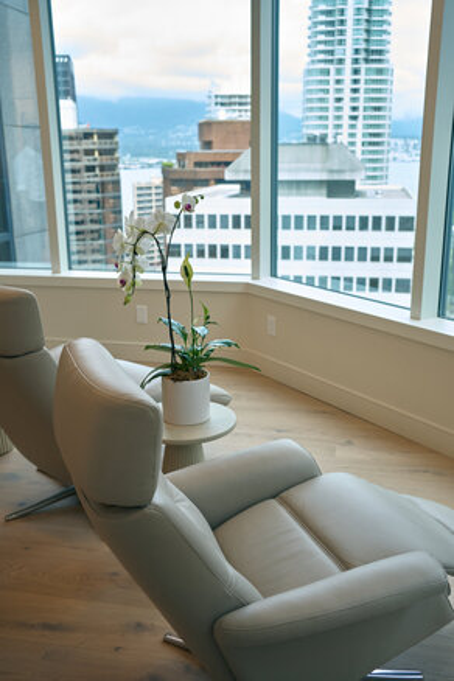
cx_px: 227
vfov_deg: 54.4
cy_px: 340
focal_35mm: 35
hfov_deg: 37.9
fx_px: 662
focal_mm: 35
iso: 800
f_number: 4.5
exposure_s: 1/100
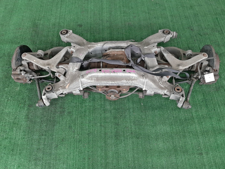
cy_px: 84
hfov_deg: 65.3
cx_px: 114
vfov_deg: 51.3
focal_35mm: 27
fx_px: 175
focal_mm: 3.93
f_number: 1.7
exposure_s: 1/50
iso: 122
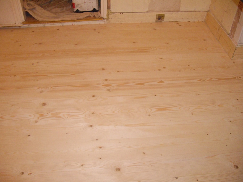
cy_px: 91
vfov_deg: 37.7
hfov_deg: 49.0
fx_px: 267
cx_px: 122
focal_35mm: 38
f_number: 2.8
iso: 400
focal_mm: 7.9
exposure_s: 1/40
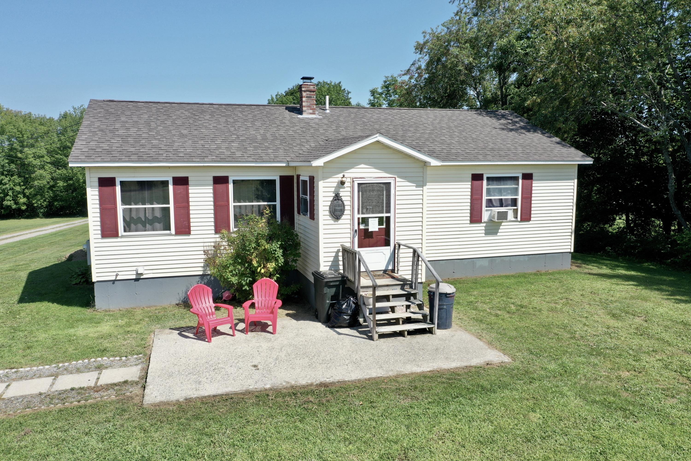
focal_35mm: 28
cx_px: 346
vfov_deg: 46.4
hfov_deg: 65.5
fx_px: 537
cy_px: 230
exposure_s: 1/320
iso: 100
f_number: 5.6
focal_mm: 10.26
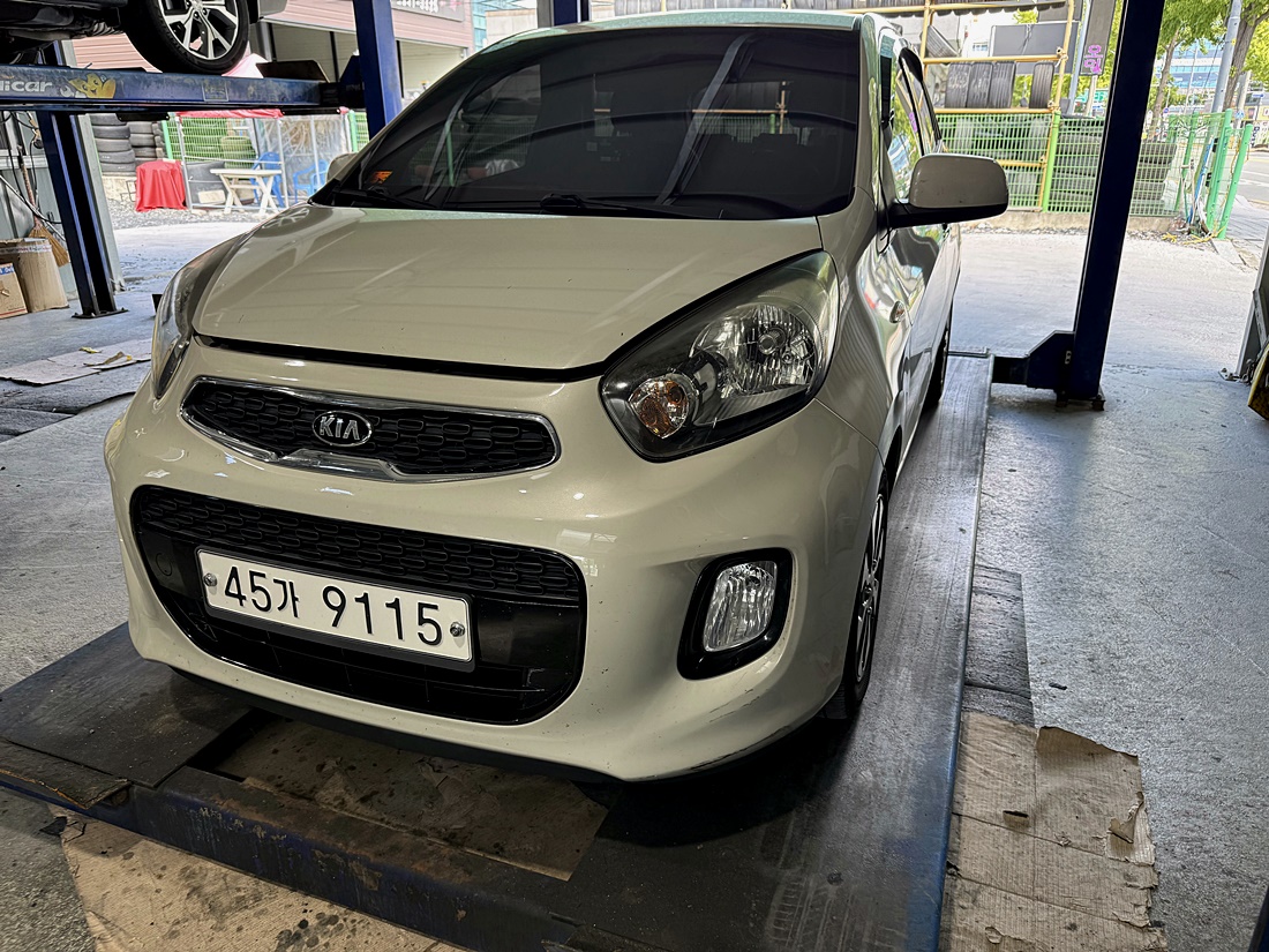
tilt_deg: -20.7
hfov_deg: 71.6
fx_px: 880
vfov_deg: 56.8
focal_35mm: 24
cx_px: 634
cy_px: 476
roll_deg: +0.2
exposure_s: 1/124
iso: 80
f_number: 1.78
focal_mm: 6.76
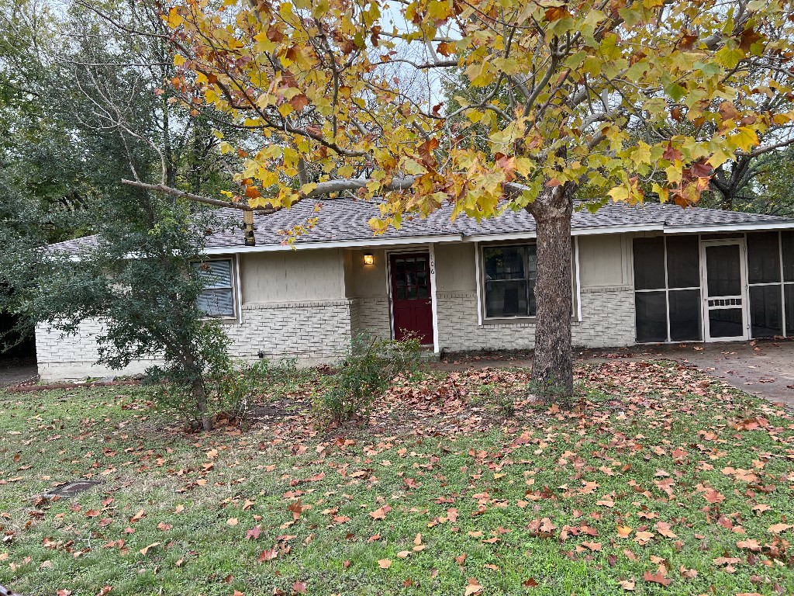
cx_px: 397
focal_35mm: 26
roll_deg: +3.0
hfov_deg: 67.3
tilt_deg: -1.6
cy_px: 298
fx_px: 596
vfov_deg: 53.1
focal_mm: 5.7
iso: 50
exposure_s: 1/433
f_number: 1.5
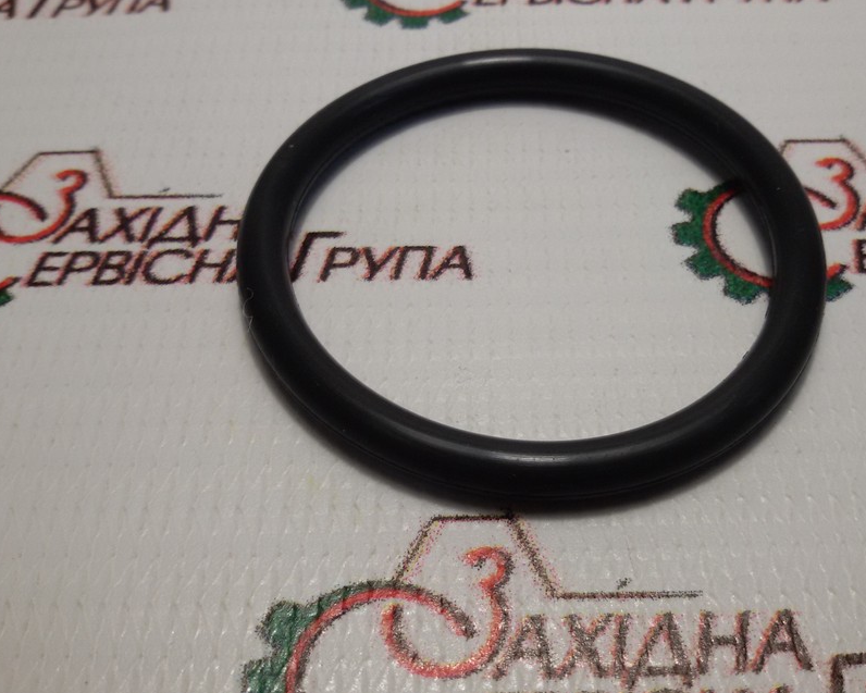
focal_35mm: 38
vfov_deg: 39.1
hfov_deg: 47.8
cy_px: 299
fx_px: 974
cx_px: 495
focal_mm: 2.93
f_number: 2.4
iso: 50
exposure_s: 1/100
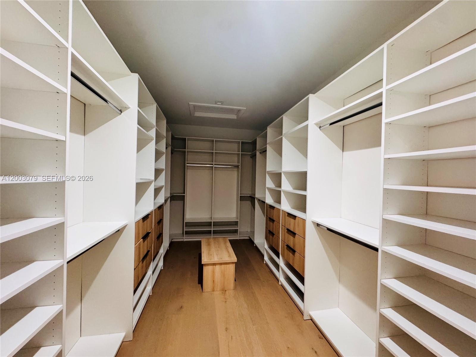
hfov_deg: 102.1
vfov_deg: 85.7
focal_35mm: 14
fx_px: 193
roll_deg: -1.3
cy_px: 178
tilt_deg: -1.1
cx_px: 238
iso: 640
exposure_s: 1/60
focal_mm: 2.22
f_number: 2.2
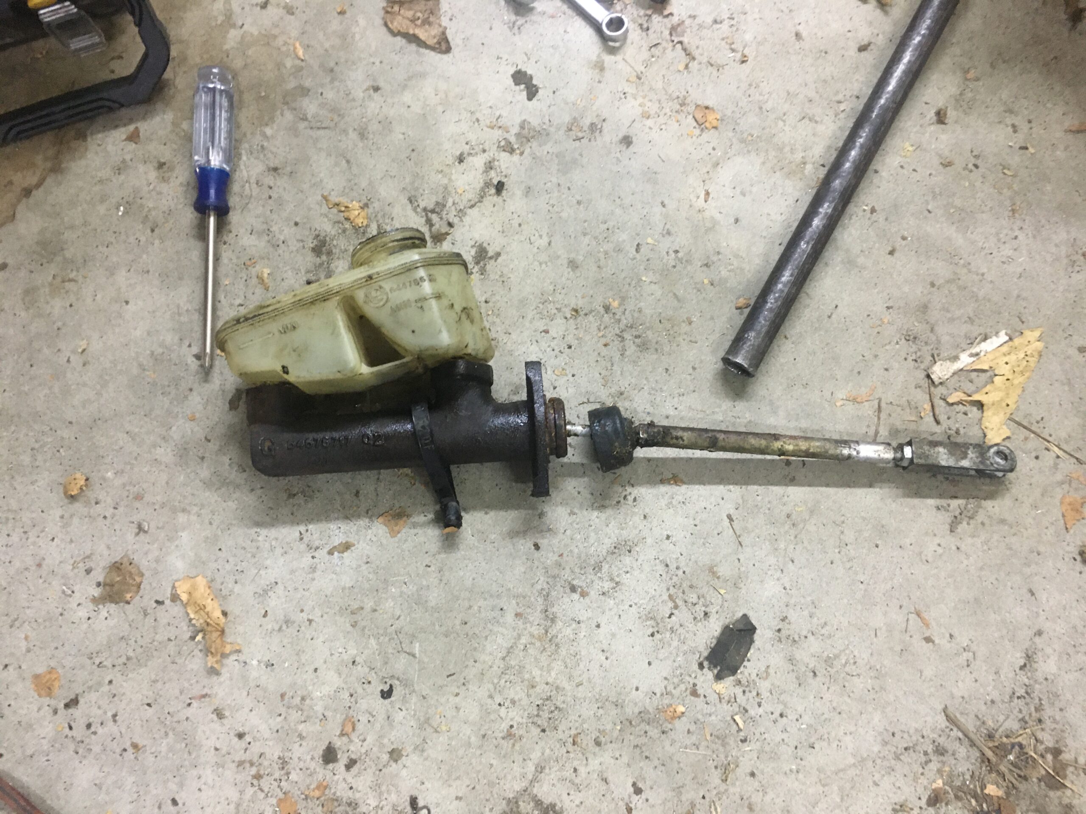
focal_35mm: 29
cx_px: 543
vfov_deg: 48.2
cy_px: 407
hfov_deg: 61.7
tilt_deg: -81.8
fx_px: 910
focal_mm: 4.15
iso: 200
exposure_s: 1/24
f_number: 2.2
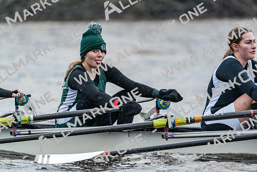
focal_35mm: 600
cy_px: 86
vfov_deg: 2.3
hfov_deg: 3.4
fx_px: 4284
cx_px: 128
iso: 5000
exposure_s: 1/1600
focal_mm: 600
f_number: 6.3
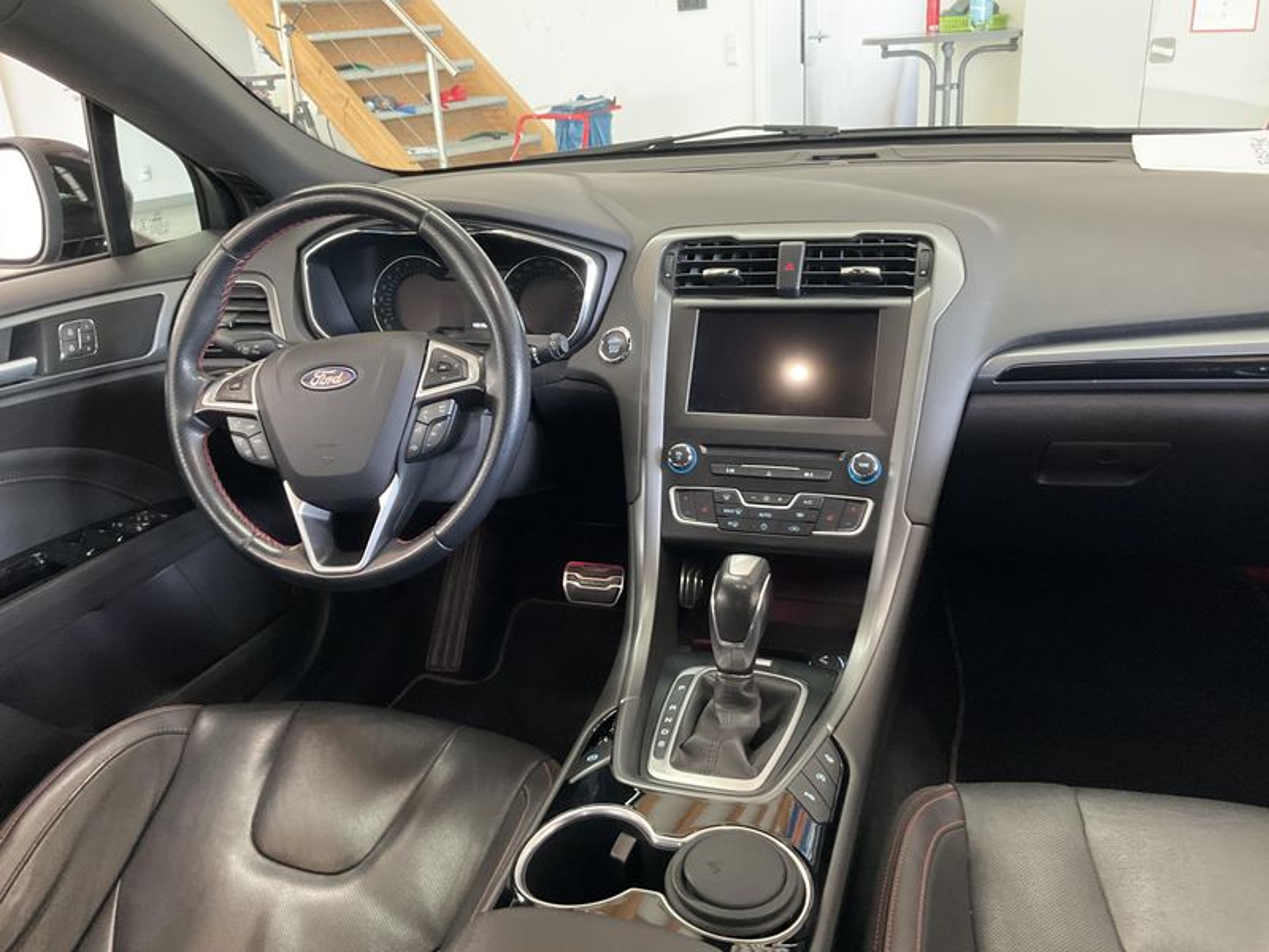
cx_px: 634
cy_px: 476
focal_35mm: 29
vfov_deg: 48.2
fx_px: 1063
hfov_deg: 61.7
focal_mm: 3
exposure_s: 1/46
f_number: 1.8
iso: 320
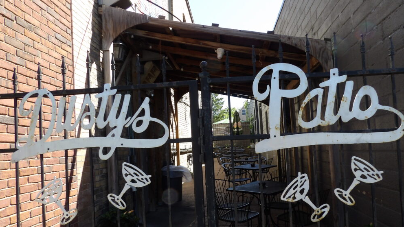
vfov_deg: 42.8
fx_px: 289
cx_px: 207
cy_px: 129
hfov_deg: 69.8
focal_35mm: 27
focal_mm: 4.3
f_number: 3.2
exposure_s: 1/315
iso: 100
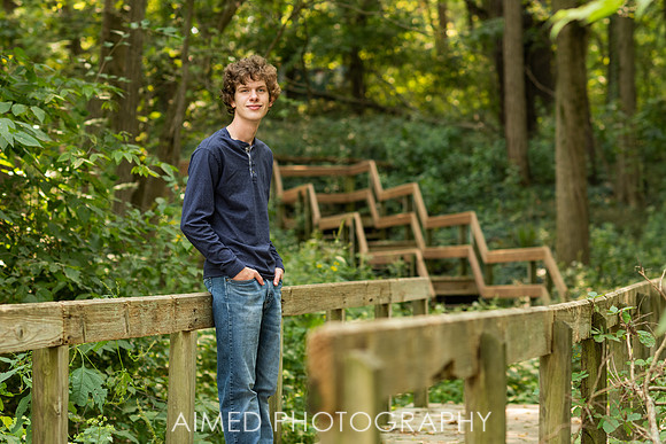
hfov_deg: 19.0
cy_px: 210
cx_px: 398
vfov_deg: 12.8
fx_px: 1987
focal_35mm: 107
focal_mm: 85
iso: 250
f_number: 2.8
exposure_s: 1/200
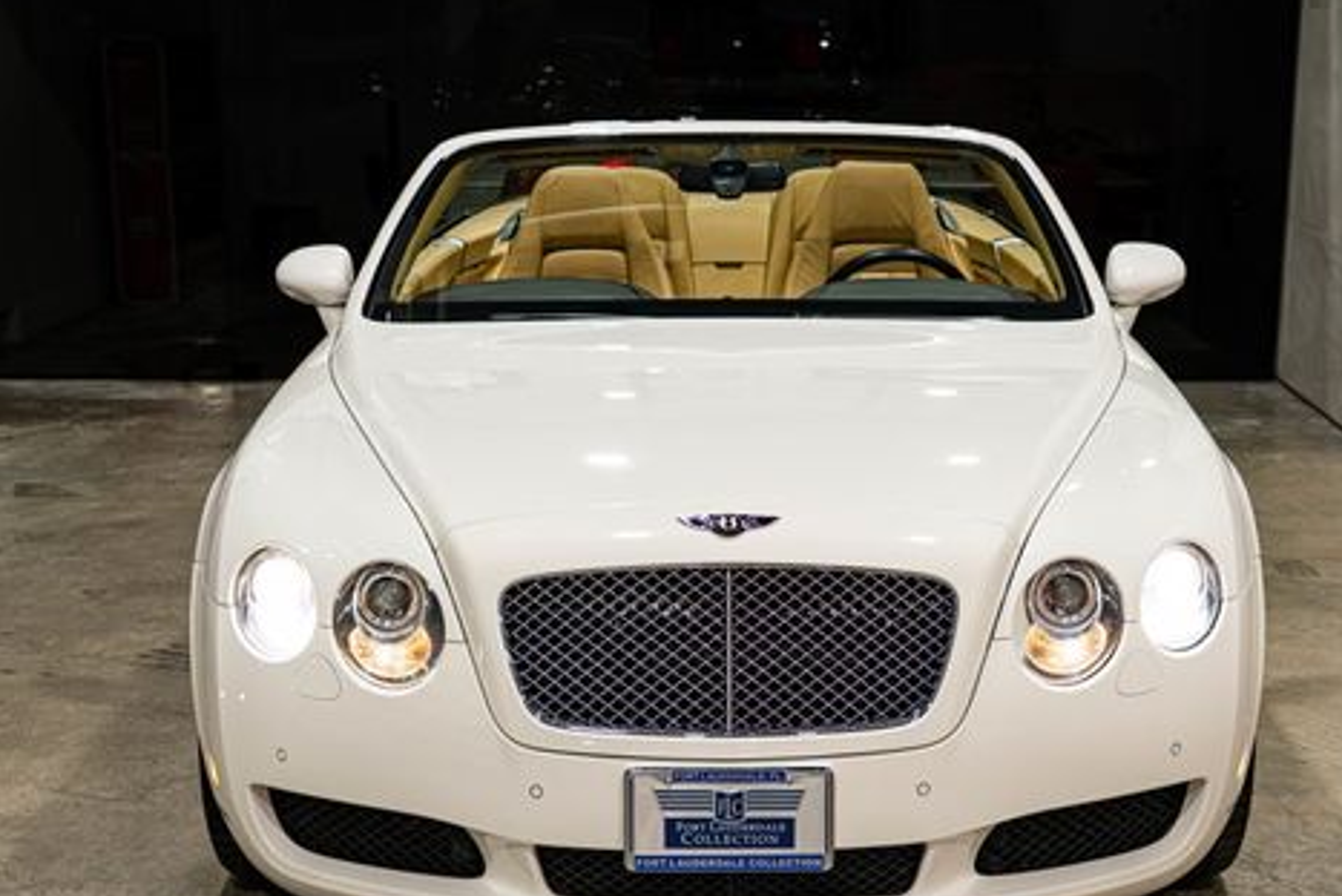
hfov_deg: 35.0
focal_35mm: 57
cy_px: 552
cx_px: 733
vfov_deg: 23.8
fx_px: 2126
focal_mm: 40
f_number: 4
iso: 1250
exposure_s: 1/100
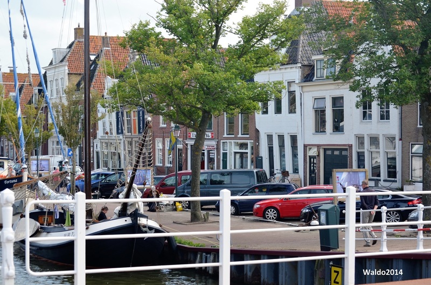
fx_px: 986
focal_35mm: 82
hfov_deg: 24.7
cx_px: 216
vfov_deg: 16.5
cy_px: 142
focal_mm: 55
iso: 200
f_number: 8
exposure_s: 1/250
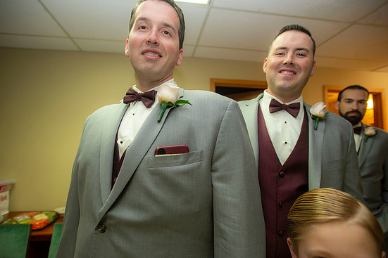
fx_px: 215
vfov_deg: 61.9
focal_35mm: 20
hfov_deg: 84.0
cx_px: 187
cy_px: 134
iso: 1250
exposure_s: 1/200
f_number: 3.2
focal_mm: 19
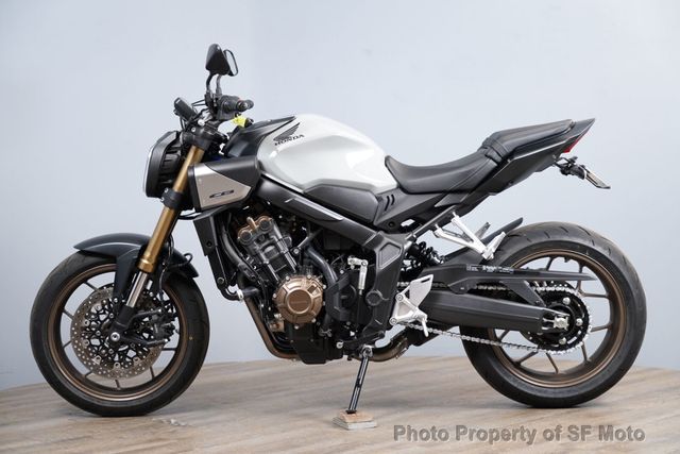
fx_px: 1228
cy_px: 227
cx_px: 340
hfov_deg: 31.0
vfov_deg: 20.9
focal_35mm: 65
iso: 1600
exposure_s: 1/100
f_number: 4
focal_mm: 65
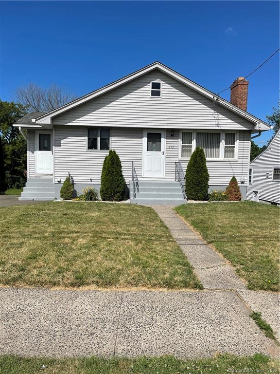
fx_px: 280
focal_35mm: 26
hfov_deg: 53.1
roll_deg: -0.5
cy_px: 187
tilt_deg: -3.7
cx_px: 140
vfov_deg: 67.3
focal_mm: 4.2
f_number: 1.6
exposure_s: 1/6494
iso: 32
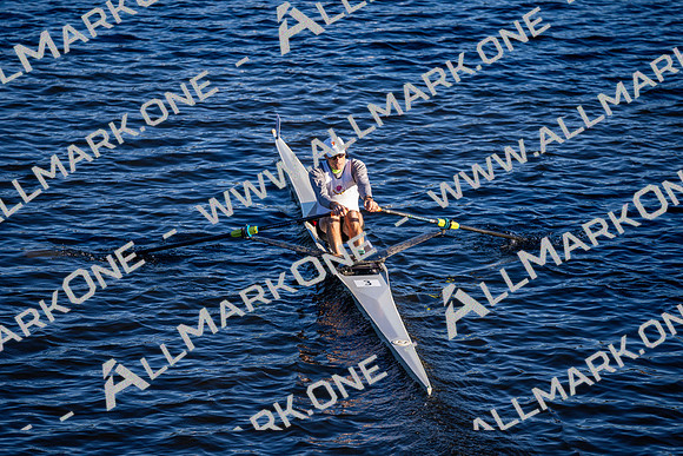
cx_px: 342
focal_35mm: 192
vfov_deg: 7.2
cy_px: 228
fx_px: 3643
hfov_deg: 10.7
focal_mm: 192
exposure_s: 1/2000
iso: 250
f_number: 2.8
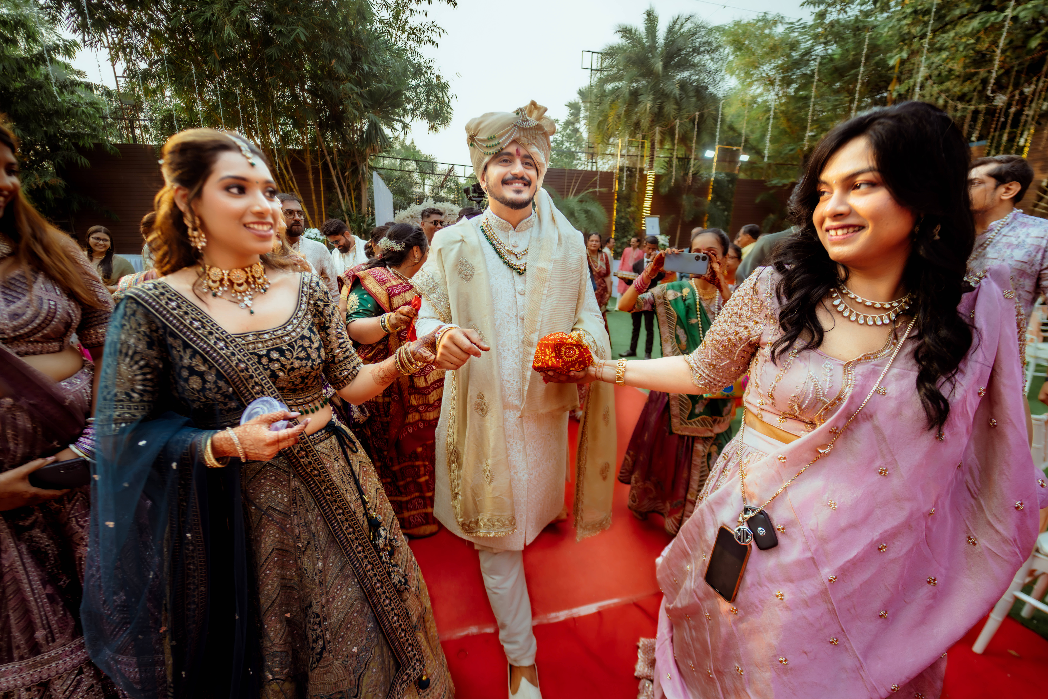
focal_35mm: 14
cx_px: 524
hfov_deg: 104.2
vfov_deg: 81.2
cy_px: 350
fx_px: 408
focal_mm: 14
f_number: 2.8
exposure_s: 1/500
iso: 320
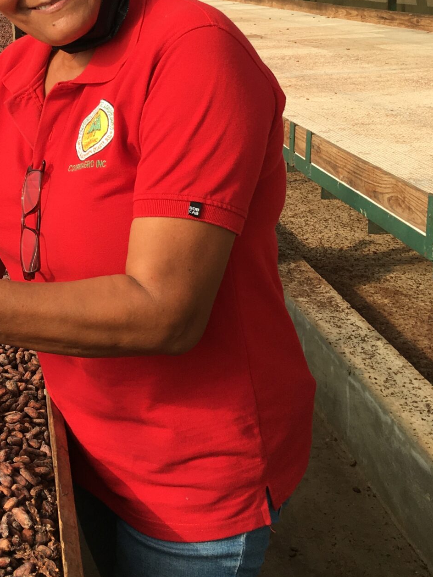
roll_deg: +2.0
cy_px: 105
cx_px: 12
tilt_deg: -8.3
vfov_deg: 31.7
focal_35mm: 59
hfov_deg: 23.9
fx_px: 984
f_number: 2.2
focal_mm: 4.15
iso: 25
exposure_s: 1/635
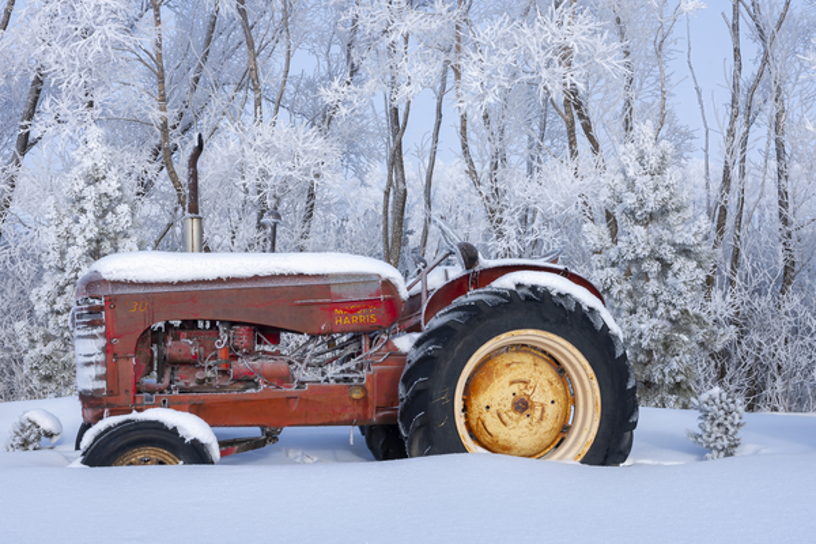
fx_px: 1360
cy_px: 272
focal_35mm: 60
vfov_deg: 22.6
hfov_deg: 33.4
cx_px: 408
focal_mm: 60
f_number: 20
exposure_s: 1/25
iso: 250
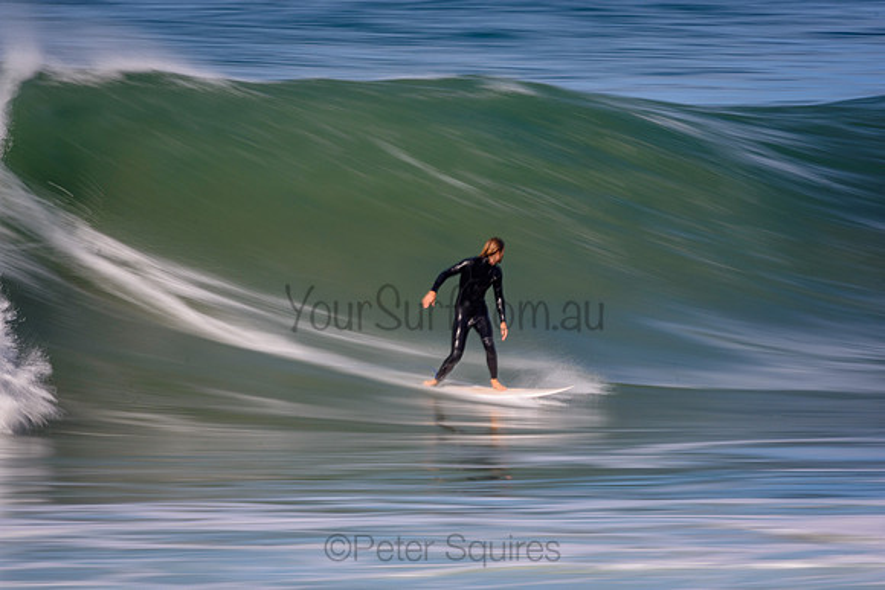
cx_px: 442
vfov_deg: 1.8
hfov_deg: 2.7
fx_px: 18441
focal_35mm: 750
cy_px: 295
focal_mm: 500
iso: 100
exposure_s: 1/20
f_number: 18
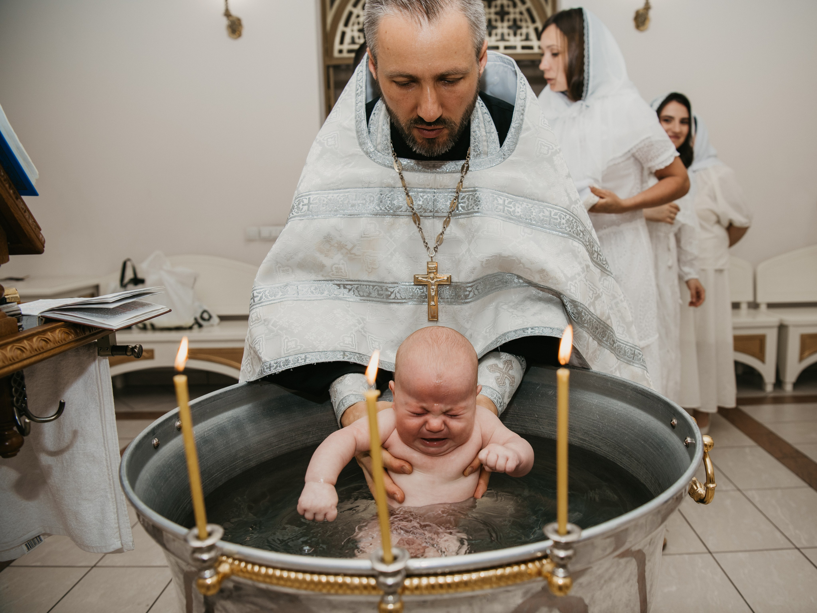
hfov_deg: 63.0
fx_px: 664
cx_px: 459
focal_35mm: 28
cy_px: 306
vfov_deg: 49.5
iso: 125
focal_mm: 26
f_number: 4
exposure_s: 1/160
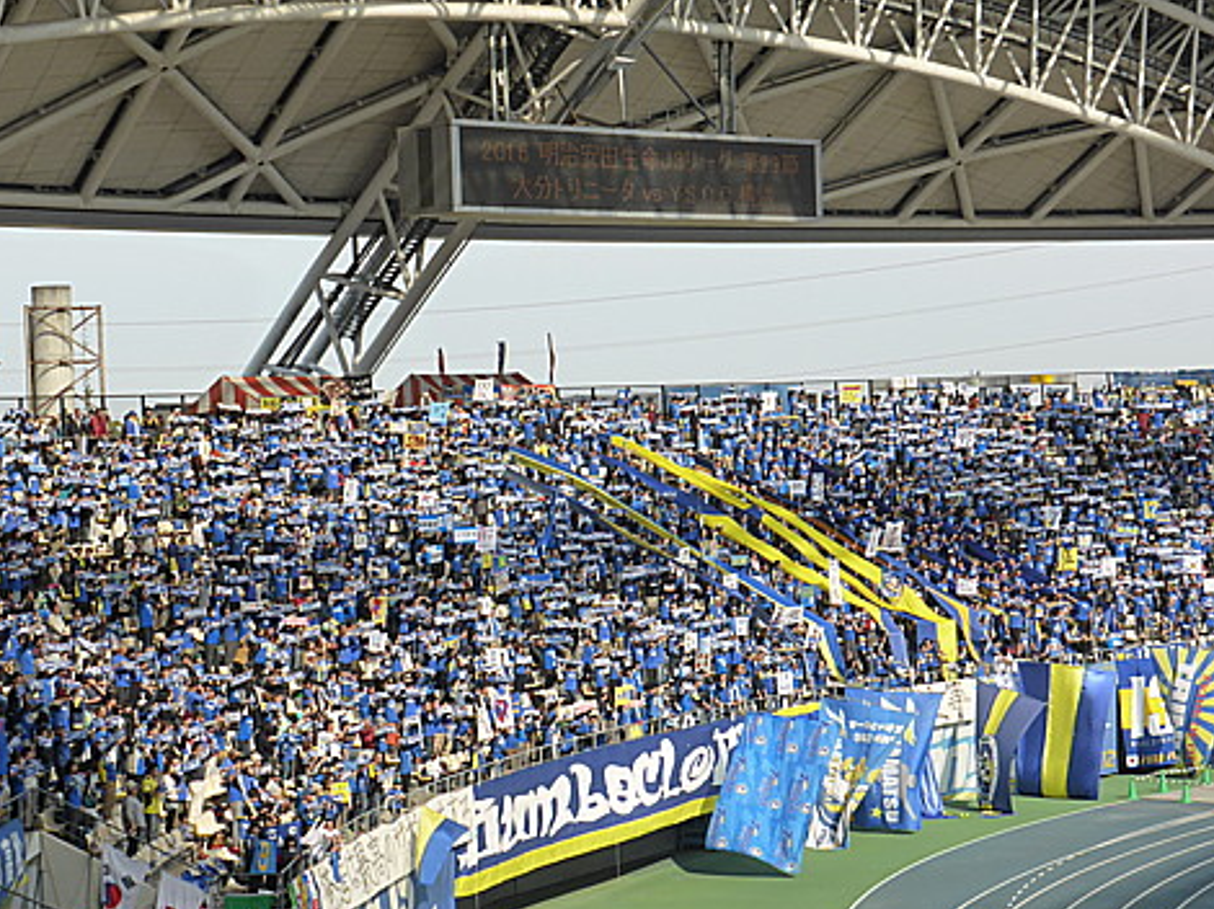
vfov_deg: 15.9
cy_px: 457
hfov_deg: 21.1
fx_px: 3260
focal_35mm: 93
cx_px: 612
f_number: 5.2
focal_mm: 15.1
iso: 160
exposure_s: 1/500
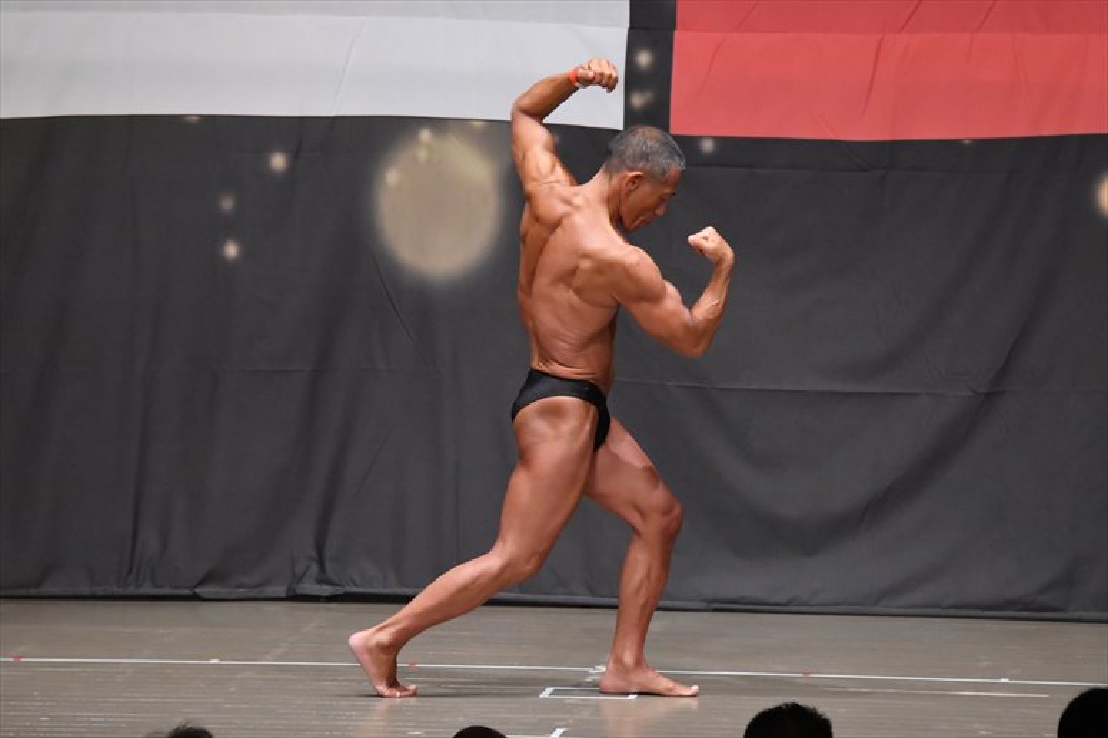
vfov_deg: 5.7
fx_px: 7383
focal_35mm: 240
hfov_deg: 8.6
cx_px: 554
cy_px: 369
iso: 6400
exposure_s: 1/400
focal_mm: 160
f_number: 5.6
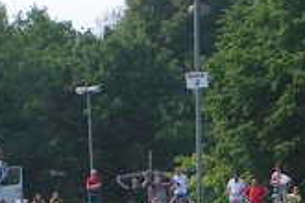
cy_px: 264
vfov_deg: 2.6
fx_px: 4431
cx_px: 344
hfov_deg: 3.9
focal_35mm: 523
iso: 50
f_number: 6.3
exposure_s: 1/320
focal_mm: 15.9
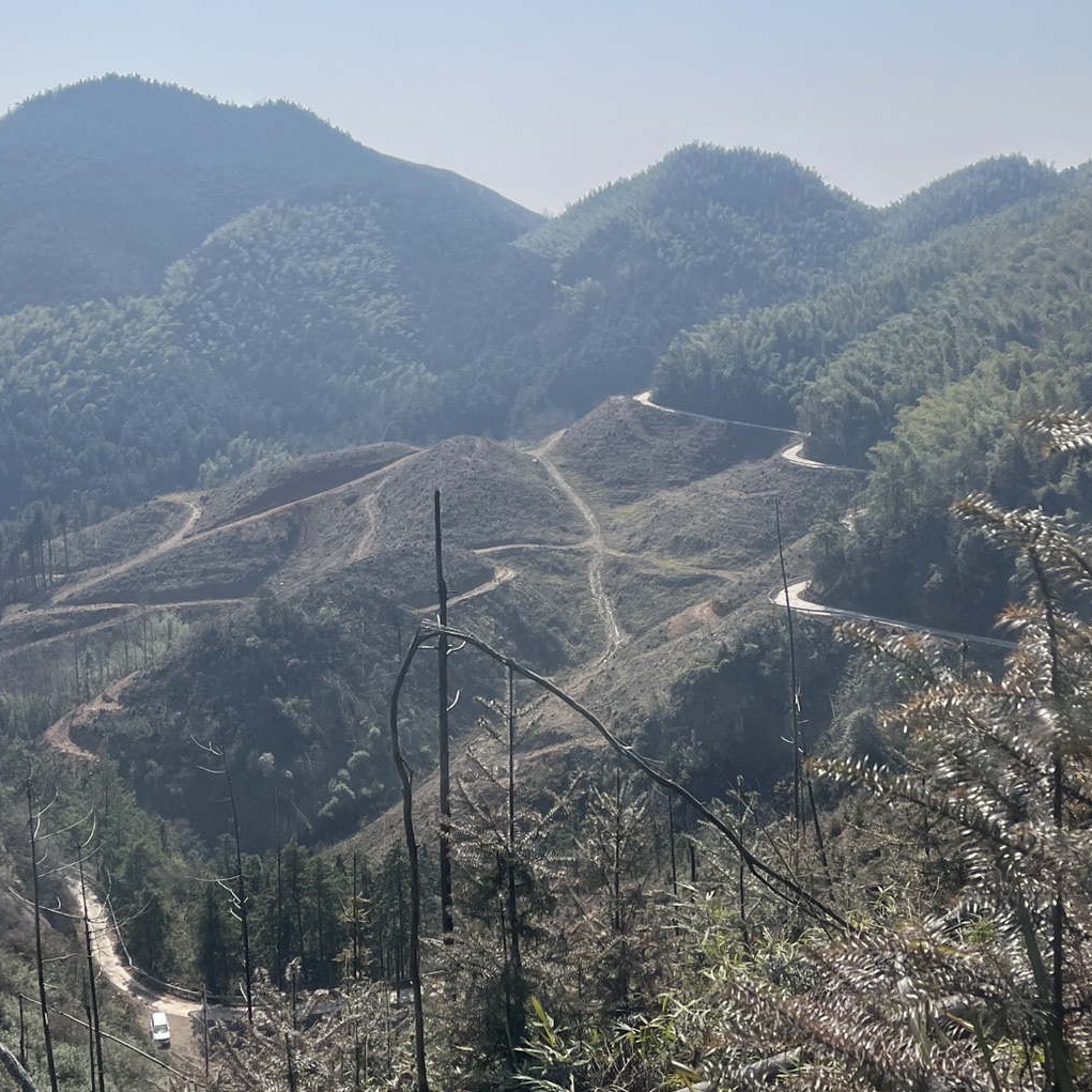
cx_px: 504
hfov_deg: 37.5
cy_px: 488
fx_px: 1606
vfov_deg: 37.5
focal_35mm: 45
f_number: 1.6
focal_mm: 5.1
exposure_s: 1/7874
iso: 50
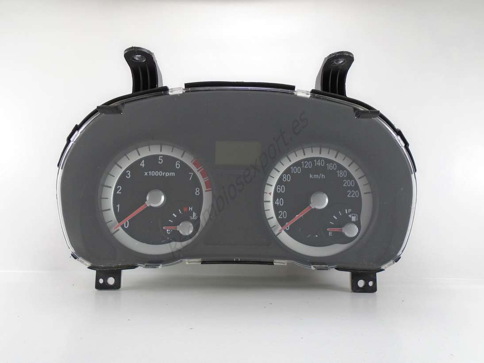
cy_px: 182
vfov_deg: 53.0
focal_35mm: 26
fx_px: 363
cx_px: 242
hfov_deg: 67.3
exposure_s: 1/60
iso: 100
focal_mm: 4.6
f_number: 3.2
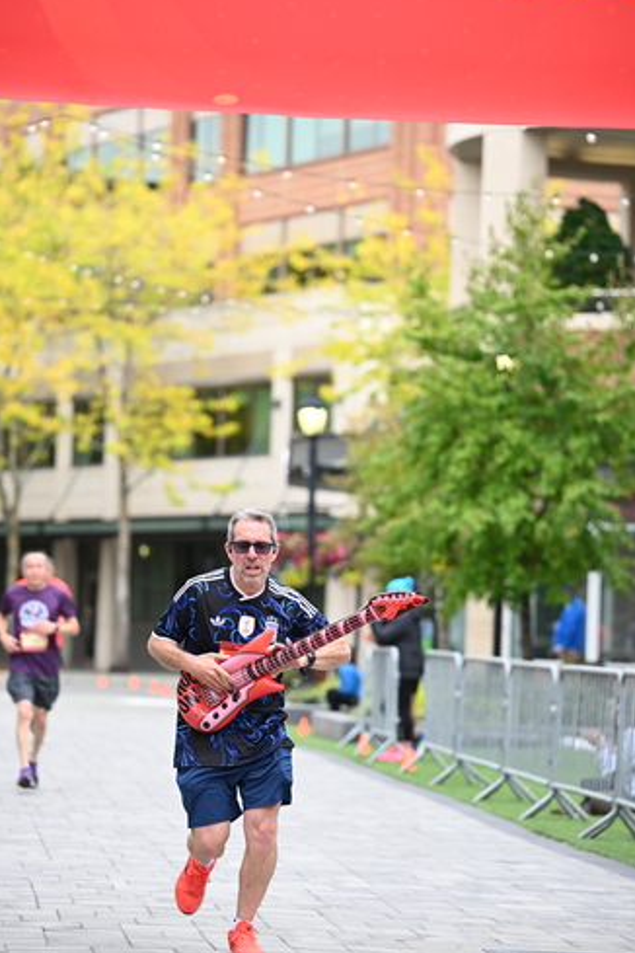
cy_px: 522
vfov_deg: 15.2
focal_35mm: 135
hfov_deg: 10.2
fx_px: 3572
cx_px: 291
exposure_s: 1/1600
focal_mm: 120
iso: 640
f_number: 2.8
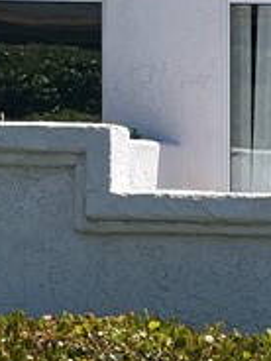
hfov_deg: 9.2
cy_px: 261
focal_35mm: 145
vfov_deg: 13.6
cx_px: 636
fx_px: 1514
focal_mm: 5.1
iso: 50
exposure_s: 1/3521
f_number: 1.6
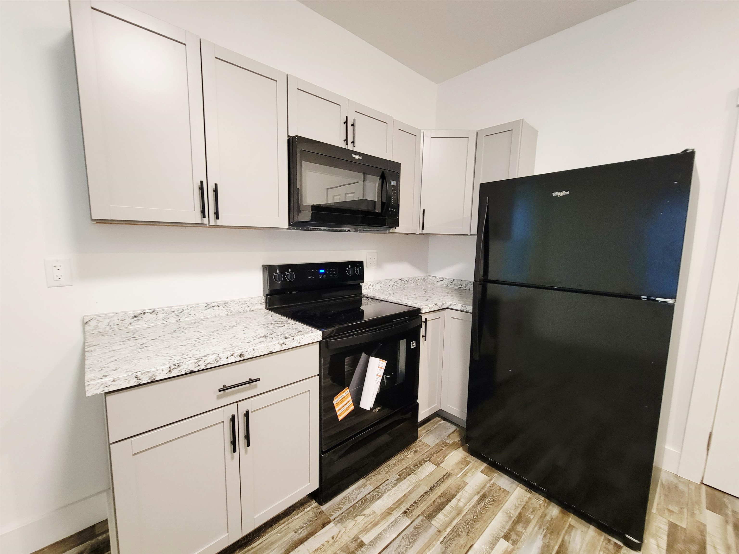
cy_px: 277
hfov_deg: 106.2
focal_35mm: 13
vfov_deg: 89.9
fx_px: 278
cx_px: 370
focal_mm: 2.2
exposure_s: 1/30
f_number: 2.2
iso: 640
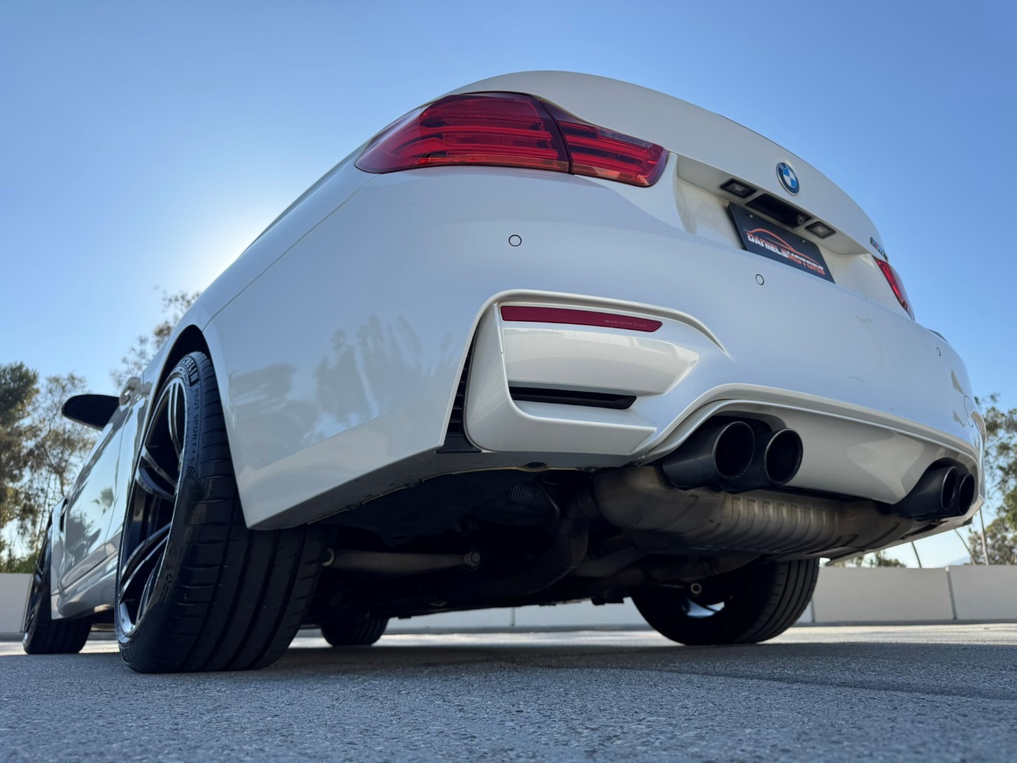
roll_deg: -0.4
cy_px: 382
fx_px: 705
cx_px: 508
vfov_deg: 56.8
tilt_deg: +16.4
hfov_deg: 71.6
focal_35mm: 24
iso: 80
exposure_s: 1/3247
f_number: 1.78
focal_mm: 6.76
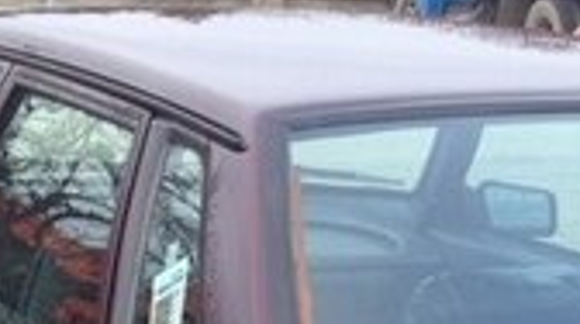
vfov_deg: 7.8
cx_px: 501
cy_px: 577
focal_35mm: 150
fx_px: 2304
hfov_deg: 14.2
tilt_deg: -19.4
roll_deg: -4.3
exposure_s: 1/120
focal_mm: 4.28
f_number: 2.4
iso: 50
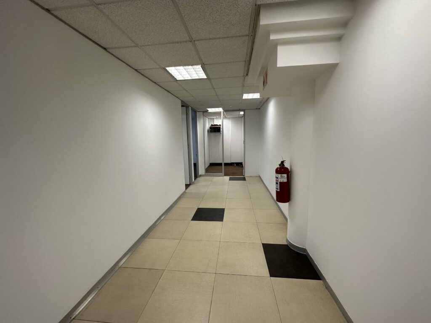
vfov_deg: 85.7
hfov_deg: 102.1
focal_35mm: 14
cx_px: 216
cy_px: 162
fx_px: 174
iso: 125
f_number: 2.2
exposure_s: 1/100
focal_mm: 2.22
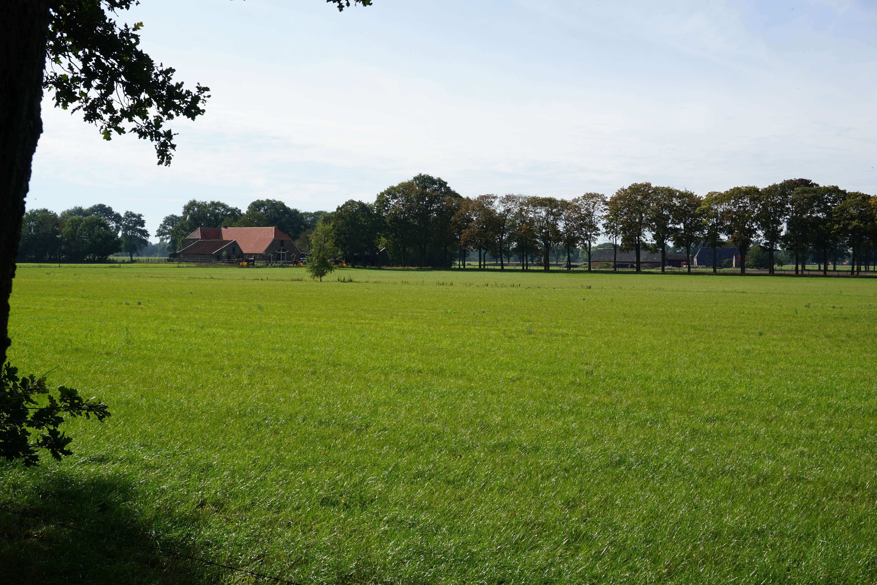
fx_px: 1133
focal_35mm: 46
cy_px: 292
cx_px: 438
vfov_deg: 28.9
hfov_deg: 42.3
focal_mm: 31
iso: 100
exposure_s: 1/160
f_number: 11
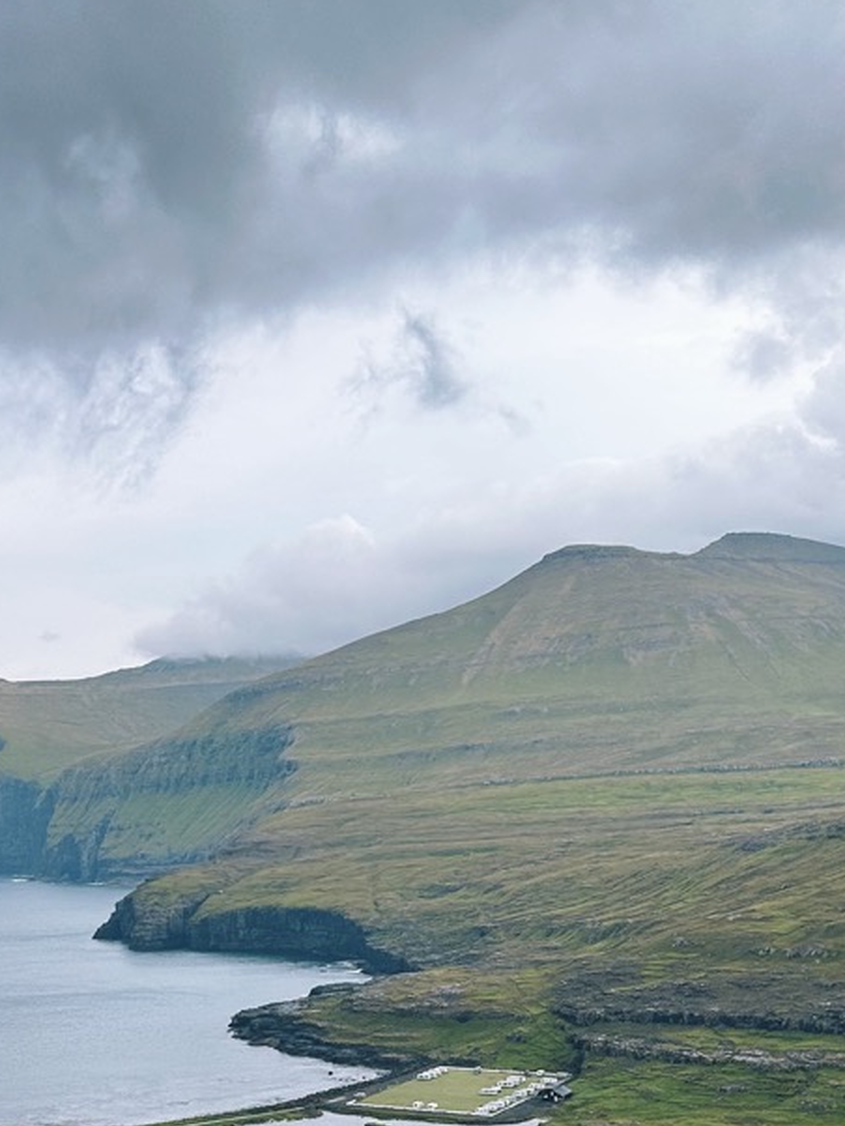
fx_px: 1659
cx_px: 77
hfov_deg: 27.5
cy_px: 995
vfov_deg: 35.5
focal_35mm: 51
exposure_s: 1/2252
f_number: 1.78
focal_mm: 6.86
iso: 80
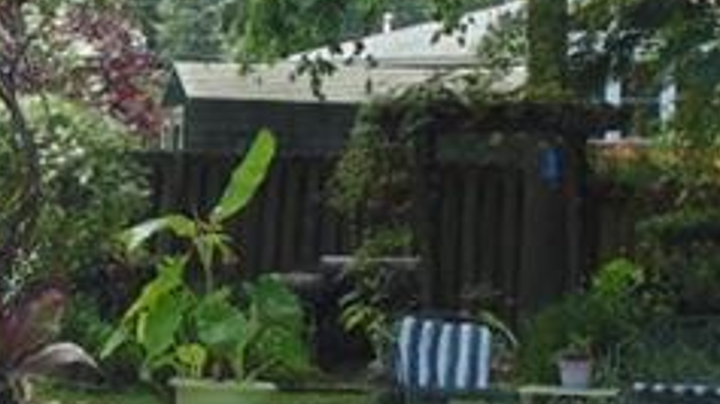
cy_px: 246
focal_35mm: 113
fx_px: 2156
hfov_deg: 18.5
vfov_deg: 10.7
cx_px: 3
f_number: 3.1
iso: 80
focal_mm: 4.3
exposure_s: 1/320
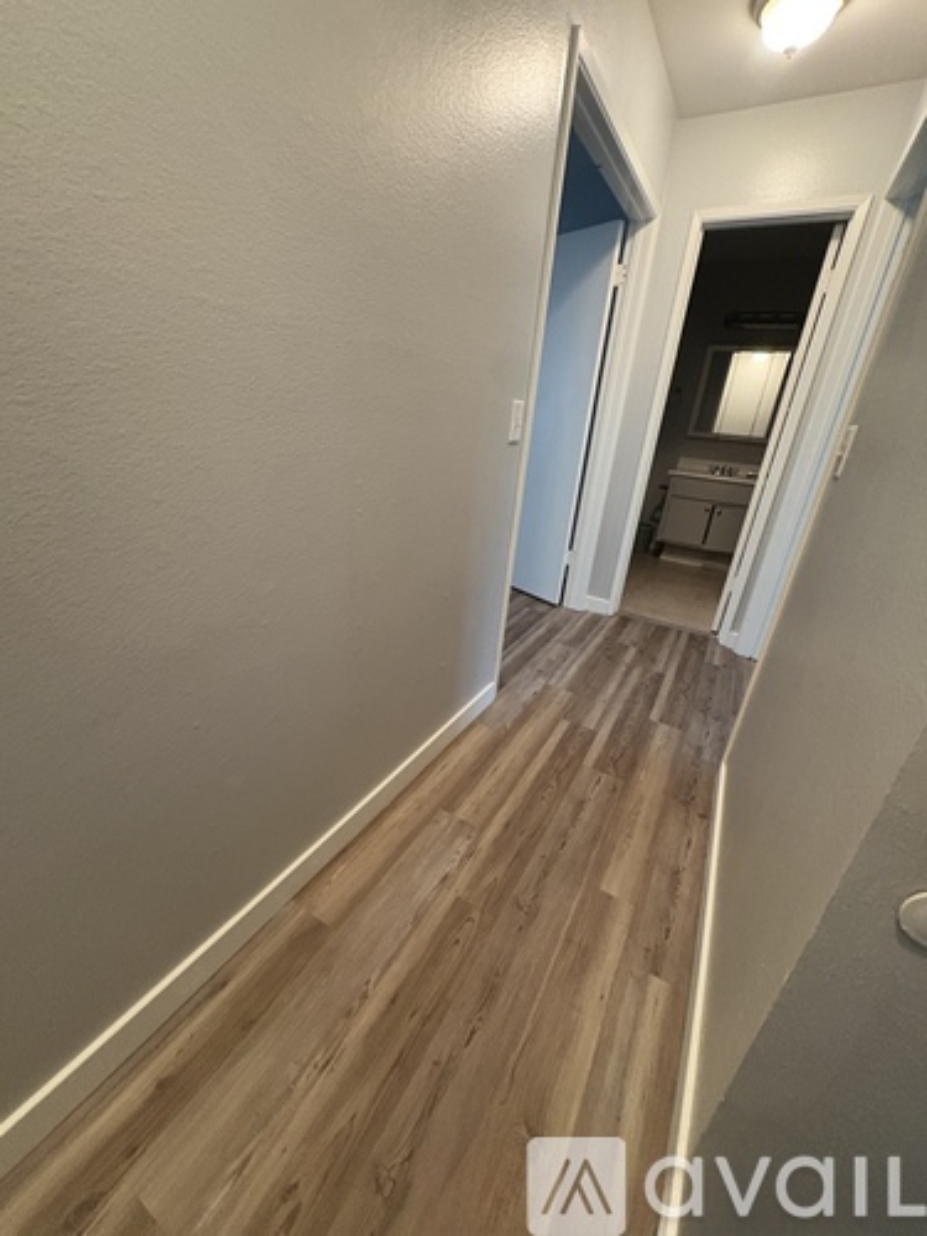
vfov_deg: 102.1
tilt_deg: -20.8
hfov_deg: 85.7
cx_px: 464
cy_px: 618
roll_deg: -8.0
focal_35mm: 14
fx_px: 500
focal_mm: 2.22
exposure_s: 1/60
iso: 500
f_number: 2.2
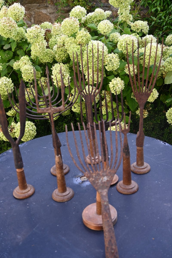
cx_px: 86
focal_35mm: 36
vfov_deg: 53.1
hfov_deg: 36.9
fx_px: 258
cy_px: 129
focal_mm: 24
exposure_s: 1/250
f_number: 4
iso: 200
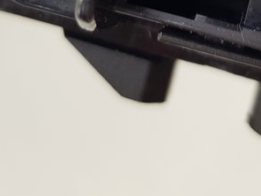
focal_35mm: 90
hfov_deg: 21.5
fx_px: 679
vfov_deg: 15.4
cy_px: -81
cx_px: 213
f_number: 1.7
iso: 80
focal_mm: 4.2
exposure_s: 1/100
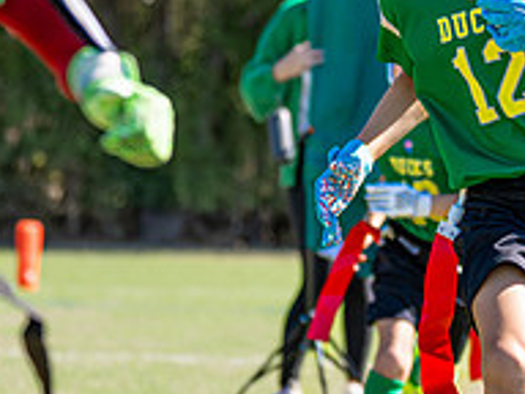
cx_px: 490
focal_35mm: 233
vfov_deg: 6.4
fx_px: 3534
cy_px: 59
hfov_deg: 8.5
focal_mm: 70
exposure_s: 1/1600
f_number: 2.8
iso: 200
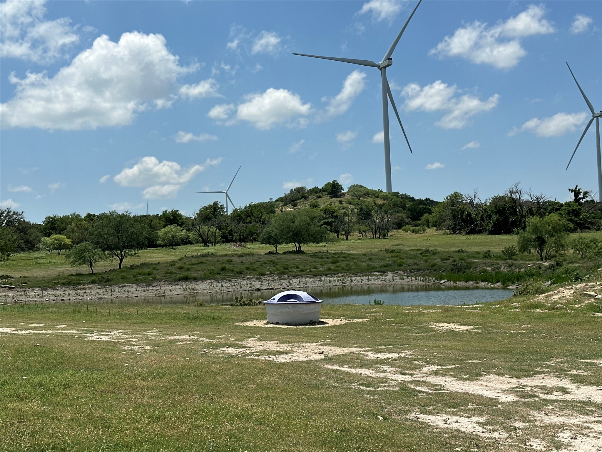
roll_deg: +2.3
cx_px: 301
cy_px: 226
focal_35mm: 48
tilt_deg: +2.2
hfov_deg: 39.7
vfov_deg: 30.3
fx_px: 835
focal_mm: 6.86
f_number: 1.78
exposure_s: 1/5882
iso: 64
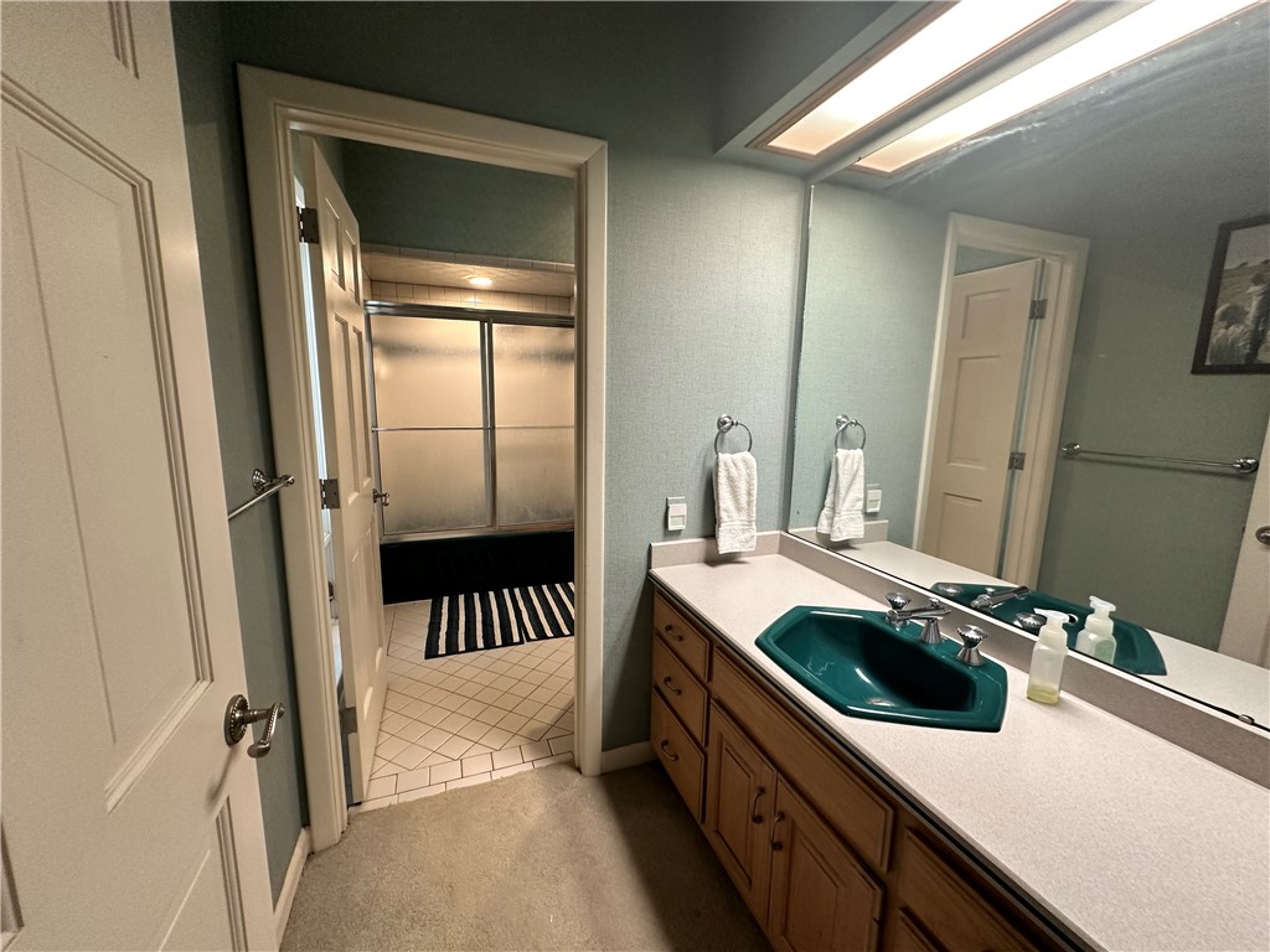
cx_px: 635
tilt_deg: -9.1
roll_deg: -1.7
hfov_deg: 102.1
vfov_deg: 85.7
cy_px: 476
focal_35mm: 14
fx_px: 514
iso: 200
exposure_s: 1/60
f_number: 2.2
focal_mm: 2.22
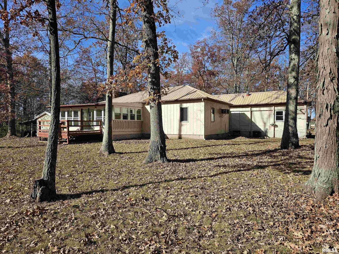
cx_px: 170
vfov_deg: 58.9
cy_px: 127
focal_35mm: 23
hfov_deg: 73.9
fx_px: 225
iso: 10
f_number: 1.7
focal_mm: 6.3
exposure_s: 1/709
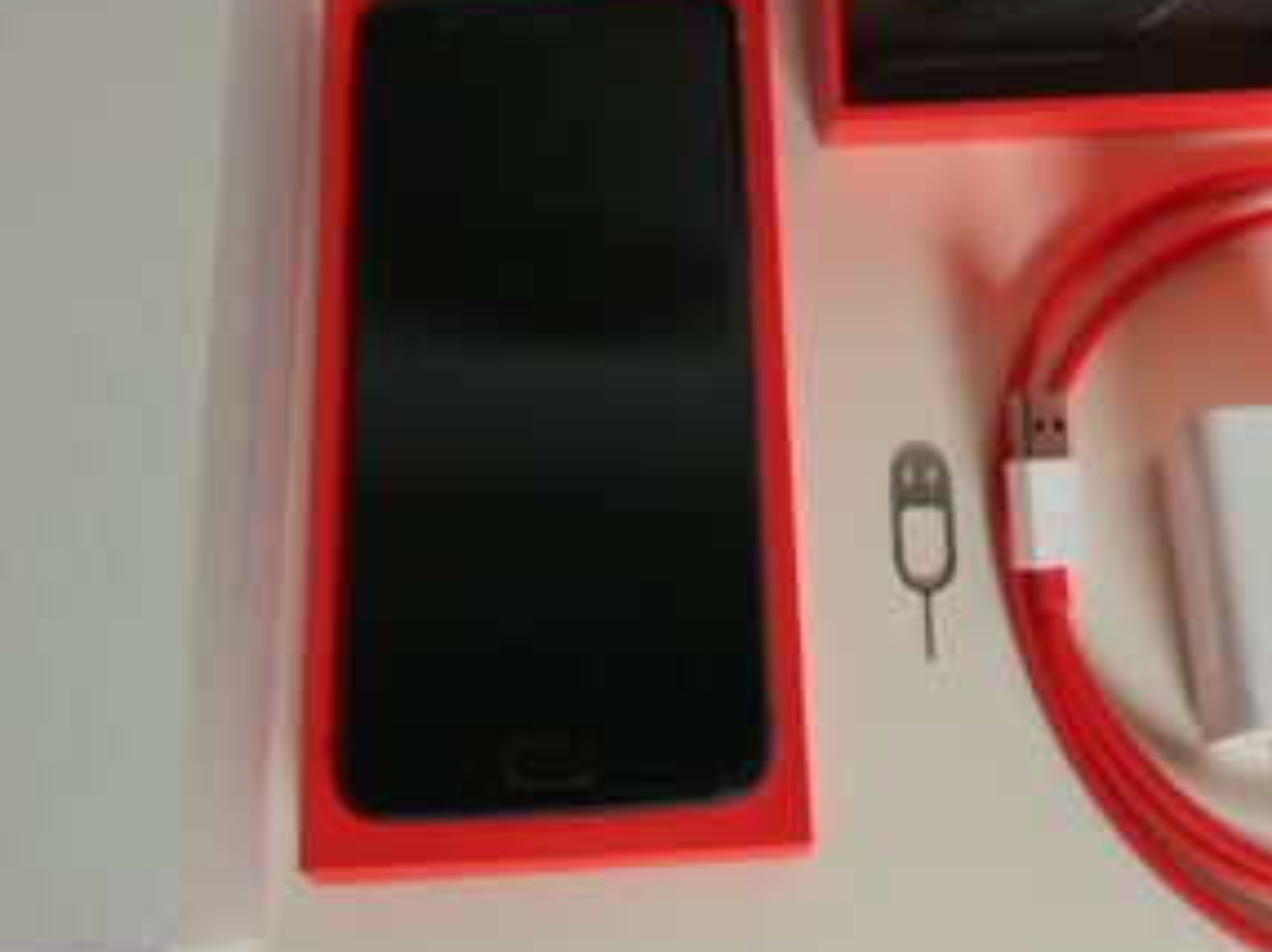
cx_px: 721
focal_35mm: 49
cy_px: 278
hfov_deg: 38.9
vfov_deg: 29.3
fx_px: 1799
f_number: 2
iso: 150
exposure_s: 1/50
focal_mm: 4.26
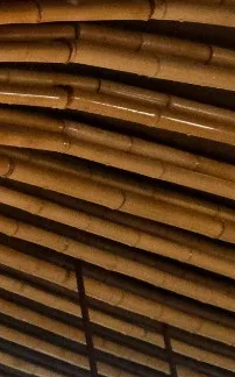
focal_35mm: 146
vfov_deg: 14.2
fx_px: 1499
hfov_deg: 8.5
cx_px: -235
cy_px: 29
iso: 2500
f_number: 2.8
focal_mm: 19.6
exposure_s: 1/60
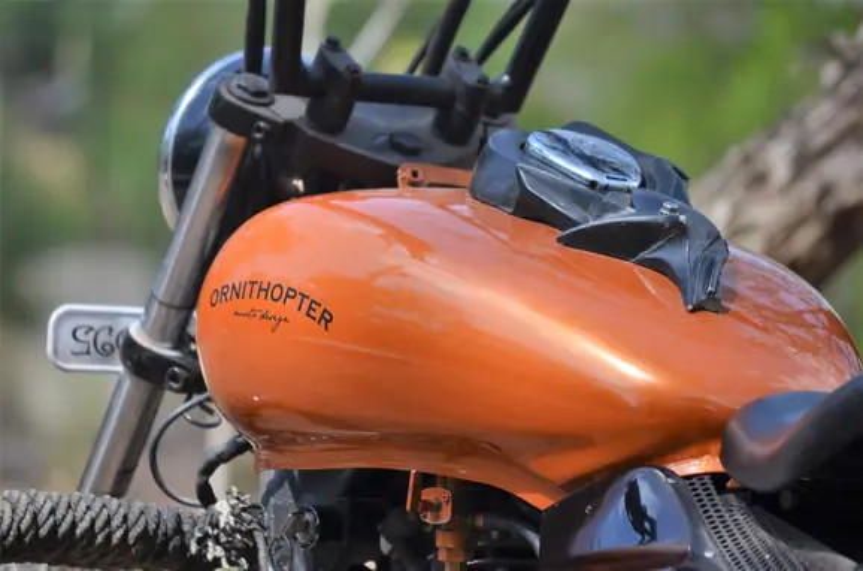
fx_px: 7172
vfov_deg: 4.6
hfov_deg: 6.9
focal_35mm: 300
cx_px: 432
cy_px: 286
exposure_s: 1/640
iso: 200
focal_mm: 200
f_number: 6.3
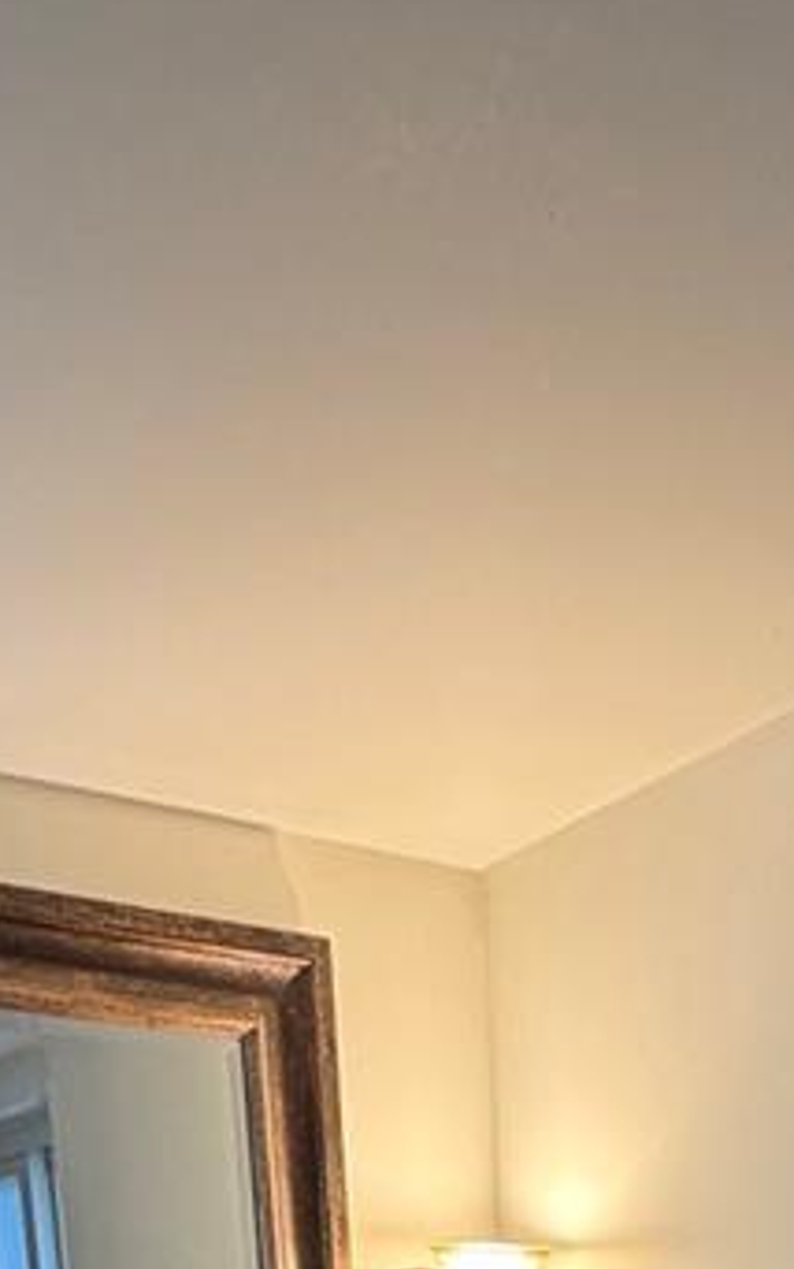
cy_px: 2022
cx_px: 675
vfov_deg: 25.6
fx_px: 1799
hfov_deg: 24.4
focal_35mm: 52
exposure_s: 1/120
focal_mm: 2.22
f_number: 2.2
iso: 250
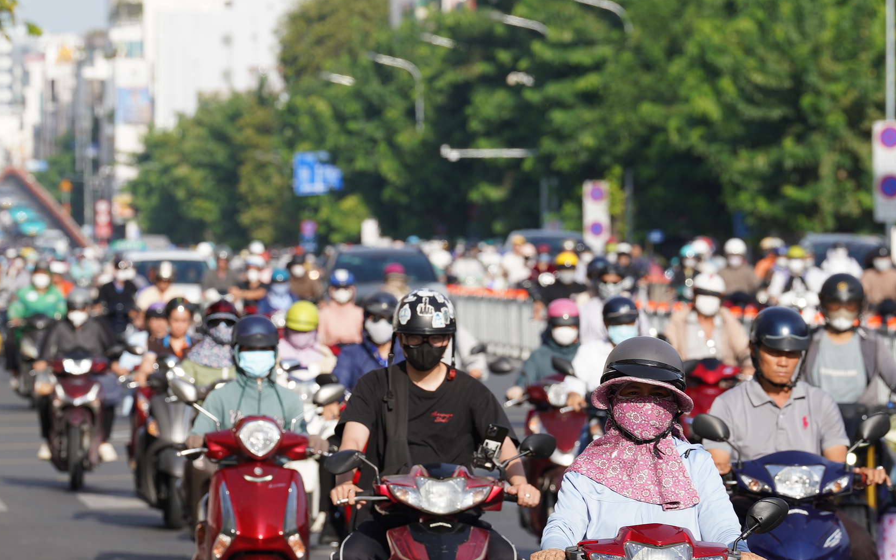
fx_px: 8863
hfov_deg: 5.8
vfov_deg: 3.6
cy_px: 297
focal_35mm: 363
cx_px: 403
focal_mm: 200
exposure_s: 1/250
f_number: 7.1
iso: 100
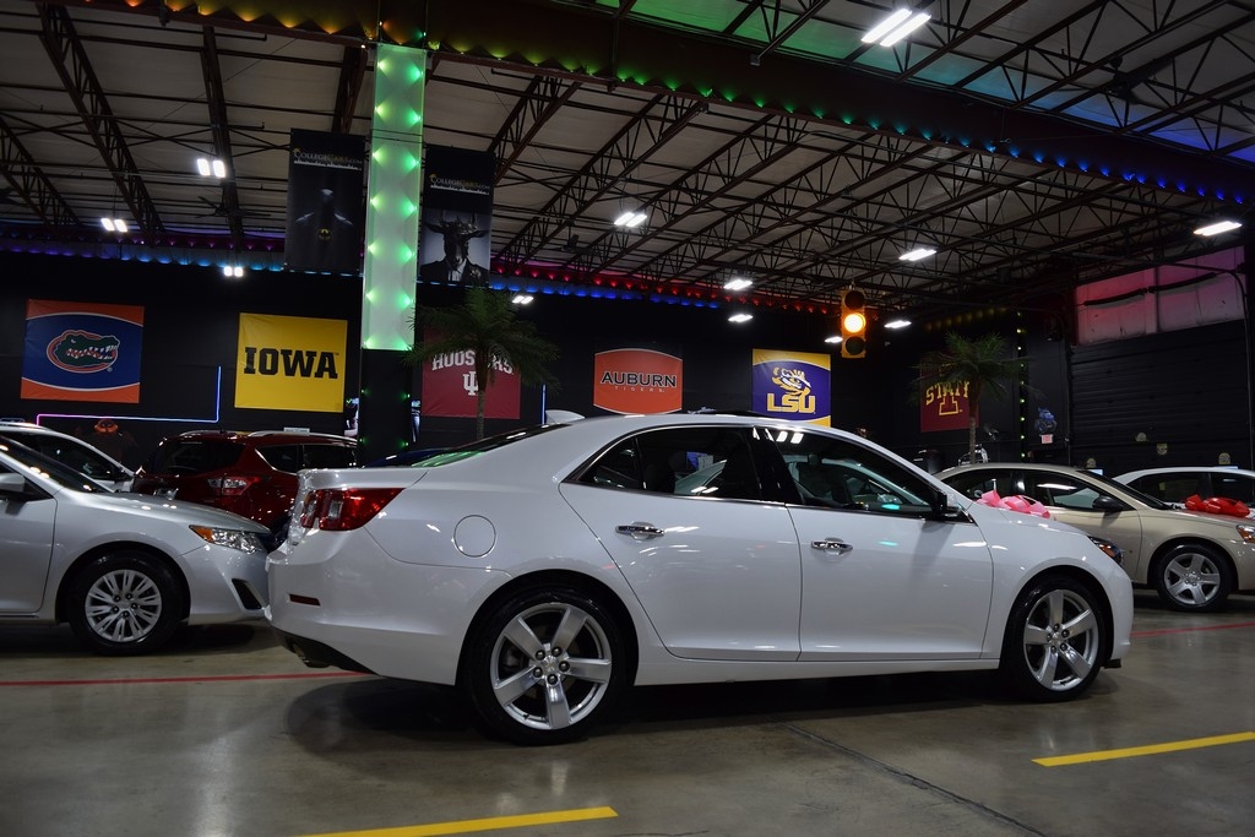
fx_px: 941
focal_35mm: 27
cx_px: 628
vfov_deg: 47.9
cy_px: 418
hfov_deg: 67.4
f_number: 4.5
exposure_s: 1/80
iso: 400
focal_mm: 18
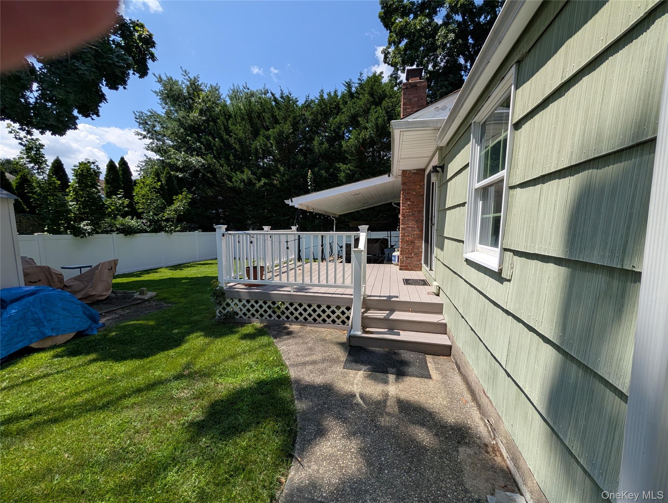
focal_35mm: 12
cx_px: 334
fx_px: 232
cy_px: 252
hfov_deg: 110.5
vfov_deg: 94.6
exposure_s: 1/3247
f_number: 1.7
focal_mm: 2.02
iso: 53
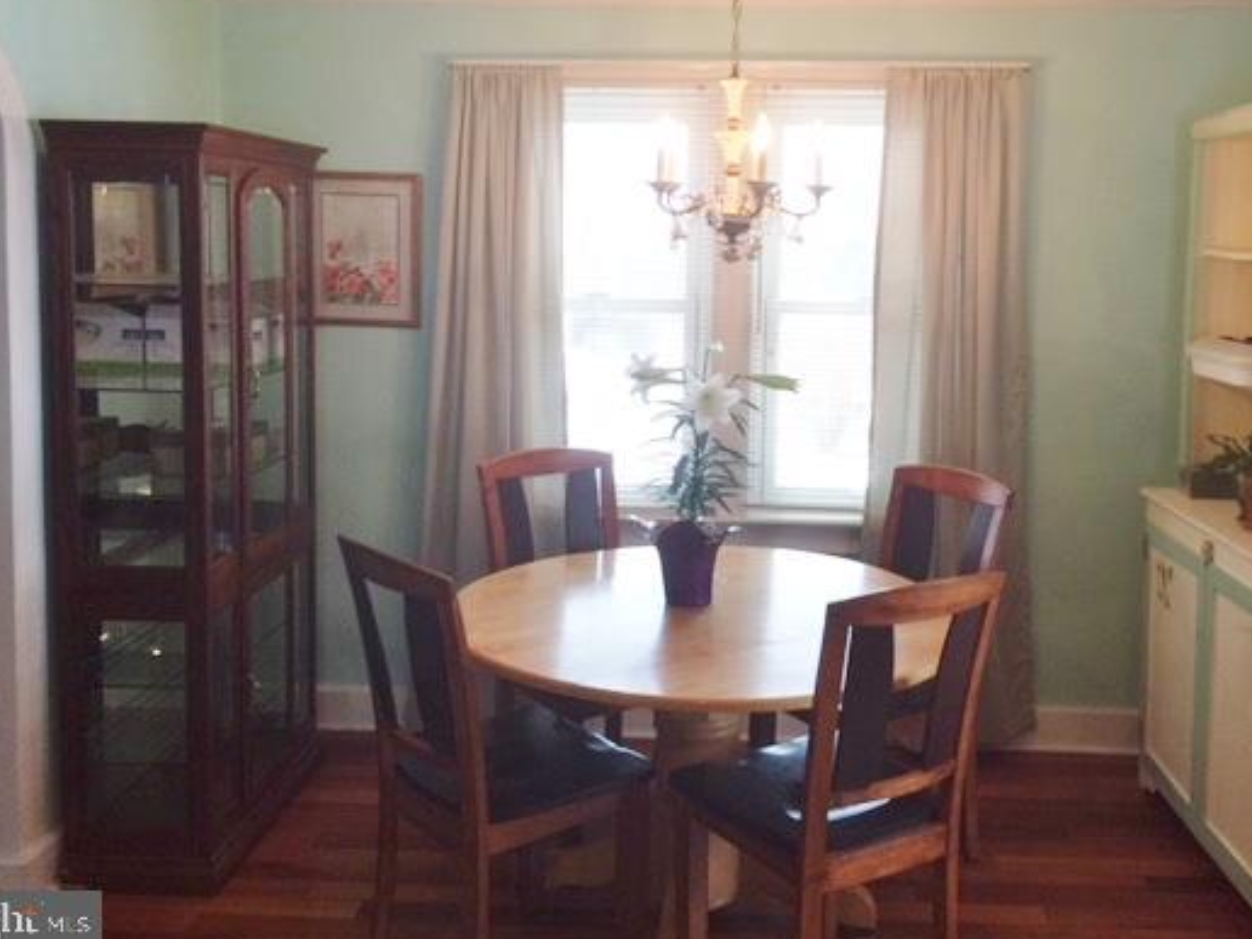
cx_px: 689
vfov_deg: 39.5
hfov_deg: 51.3
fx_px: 1302
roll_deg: -1.8
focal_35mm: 36
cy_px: 371
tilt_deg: -5.6
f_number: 2.2
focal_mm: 4.15
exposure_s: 1/30
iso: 32
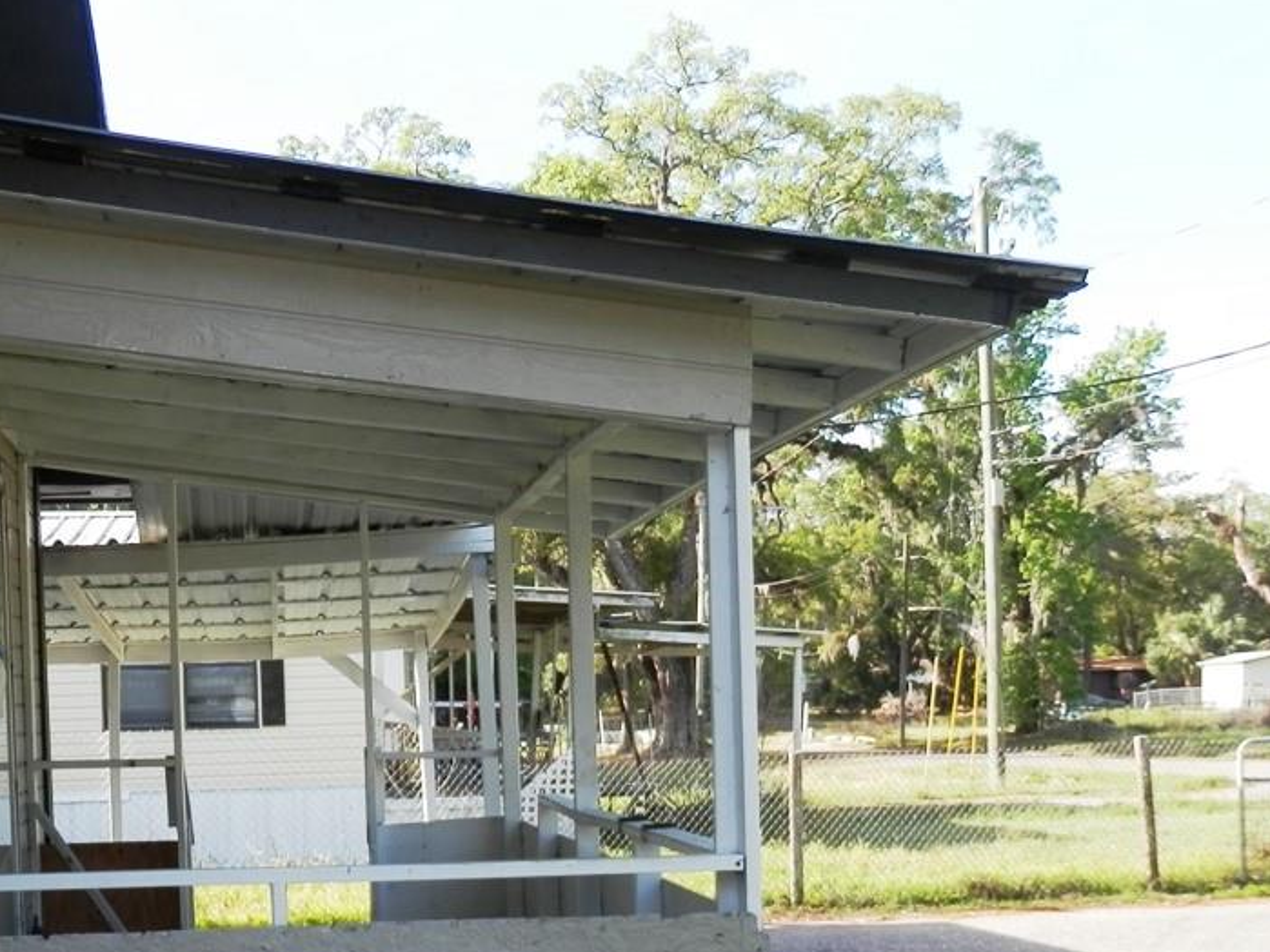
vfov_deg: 30.5
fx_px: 1687
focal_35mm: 46
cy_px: 809
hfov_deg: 40.4
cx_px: 367
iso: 80
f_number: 3
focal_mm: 4.5
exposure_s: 1/200
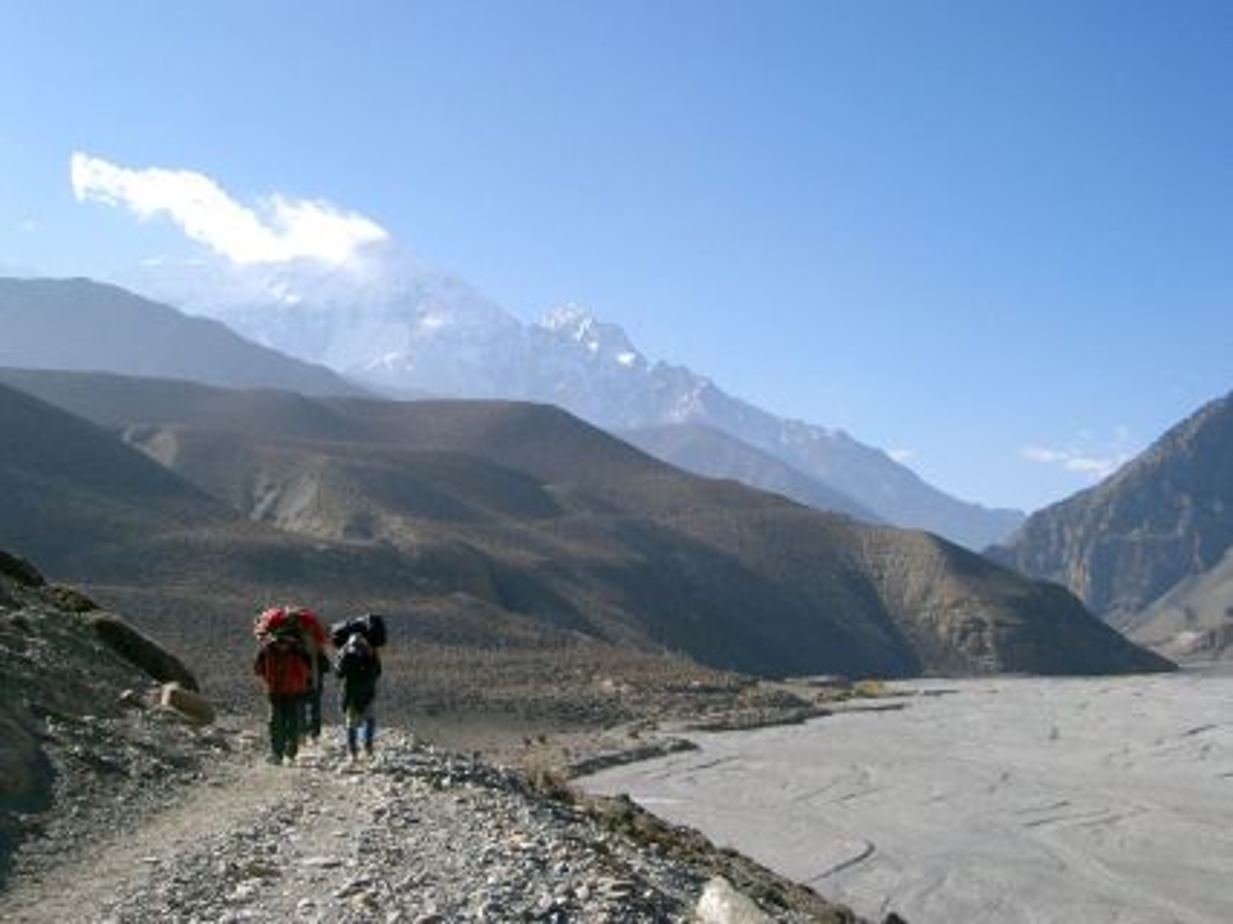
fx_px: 1389
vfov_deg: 36.8
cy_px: 462
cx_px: 616
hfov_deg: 47.9
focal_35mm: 39
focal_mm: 8
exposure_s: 1/640
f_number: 4.8
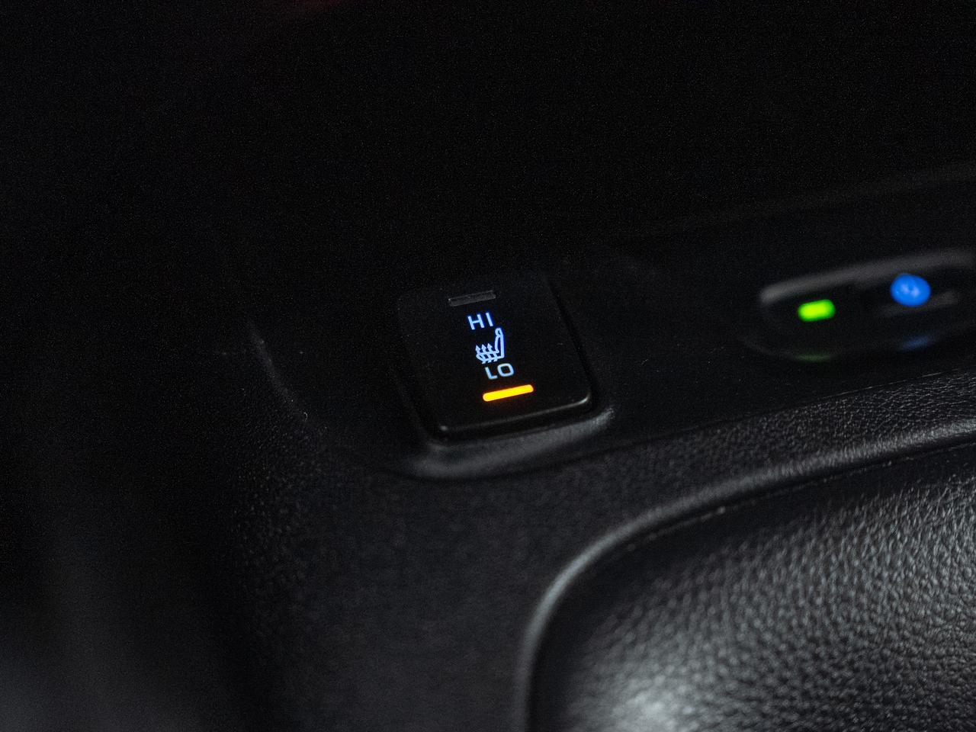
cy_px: 433
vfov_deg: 19.1
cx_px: 488
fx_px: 2175
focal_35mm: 77
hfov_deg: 25.3
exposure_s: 1/60
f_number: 2.8
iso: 2500
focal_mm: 60.3
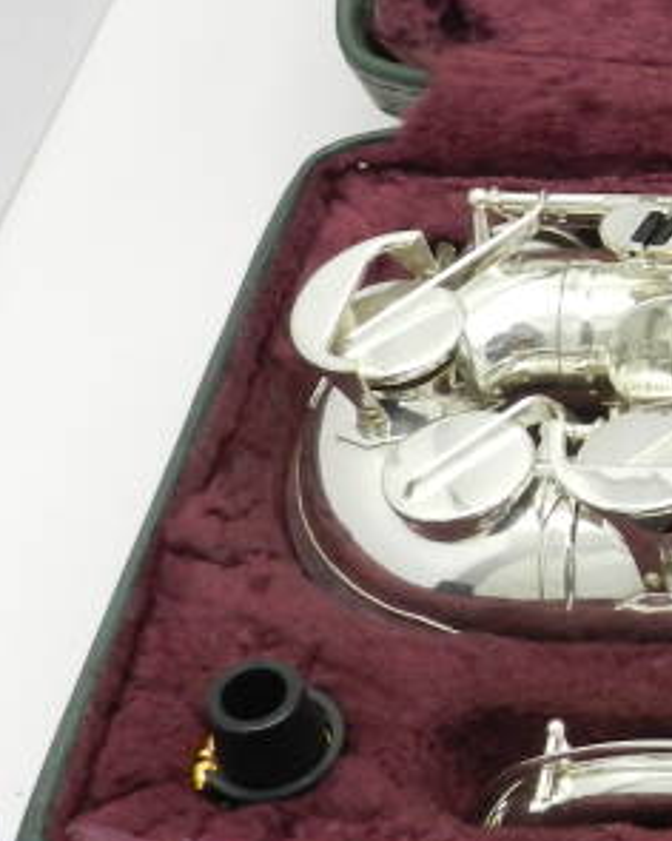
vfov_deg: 18.1
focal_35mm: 106
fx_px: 2635
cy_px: 265
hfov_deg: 12.8
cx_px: 1330
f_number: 3.7
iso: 400
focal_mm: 5.6
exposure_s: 1/30
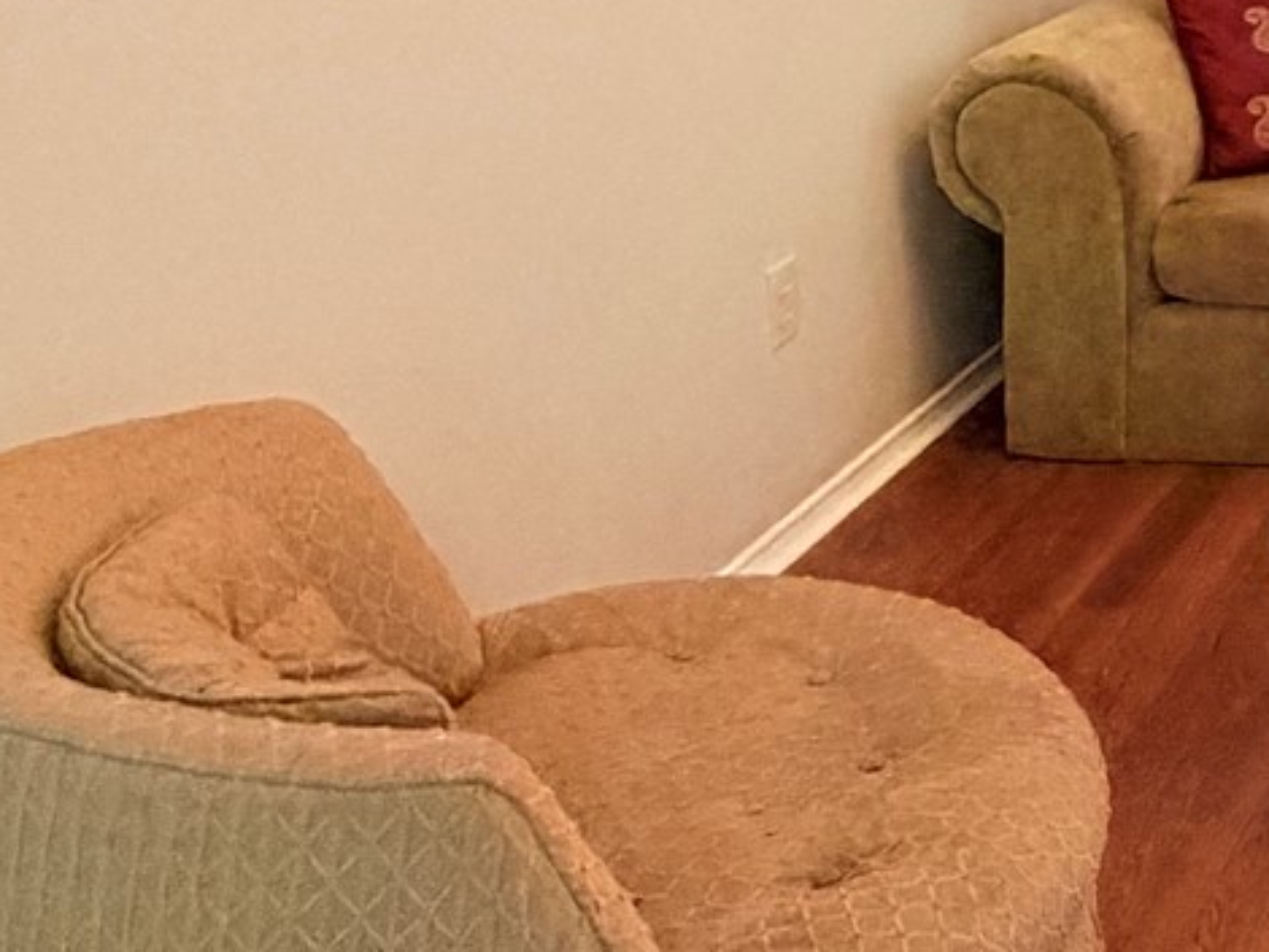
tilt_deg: -7.6
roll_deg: -0.5
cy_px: -170
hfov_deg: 25.0
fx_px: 2237
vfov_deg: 22.3
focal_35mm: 61
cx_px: 1855
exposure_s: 1/60
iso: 400
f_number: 2.2
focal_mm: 2.22
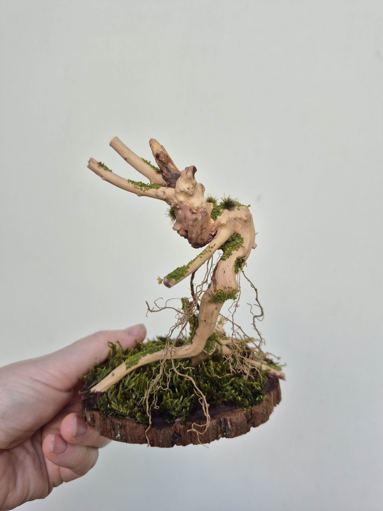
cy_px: 256
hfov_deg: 58.9
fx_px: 339
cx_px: 192
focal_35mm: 23
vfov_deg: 73.9
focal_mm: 5.4
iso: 25
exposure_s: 1/202
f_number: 1.8
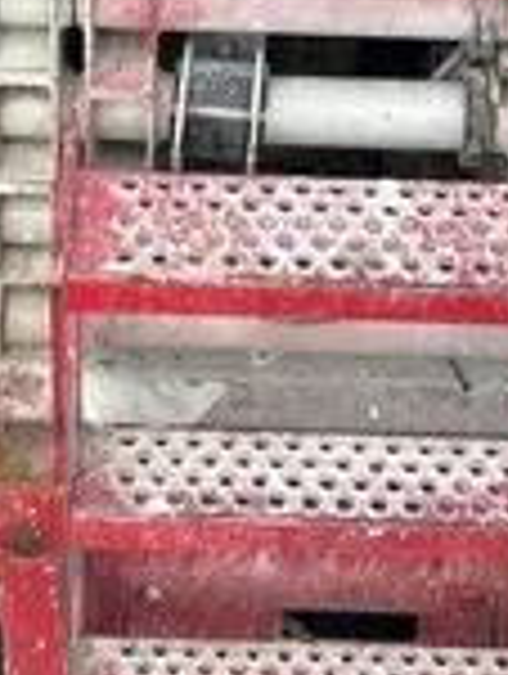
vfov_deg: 14.1
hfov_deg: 11.7
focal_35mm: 127
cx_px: 225
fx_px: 2478
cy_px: -439
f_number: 1.5
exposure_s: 1/1009
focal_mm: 5.7
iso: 50
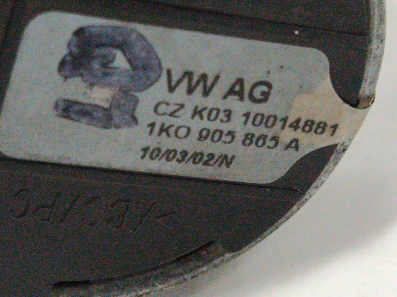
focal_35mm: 122
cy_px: 149
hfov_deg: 16.1
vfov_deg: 12.1
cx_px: 197
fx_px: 1399
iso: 1376
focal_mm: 5.24
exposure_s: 1/50
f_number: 1.7
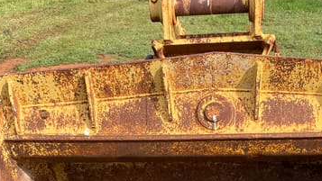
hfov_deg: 34.3
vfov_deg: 19.0
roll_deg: +3.6
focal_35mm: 61
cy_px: 198
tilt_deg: -26.4
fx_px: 521
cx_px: 190
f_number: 1.6
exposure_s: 1/1043
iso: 32
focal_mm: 4.2
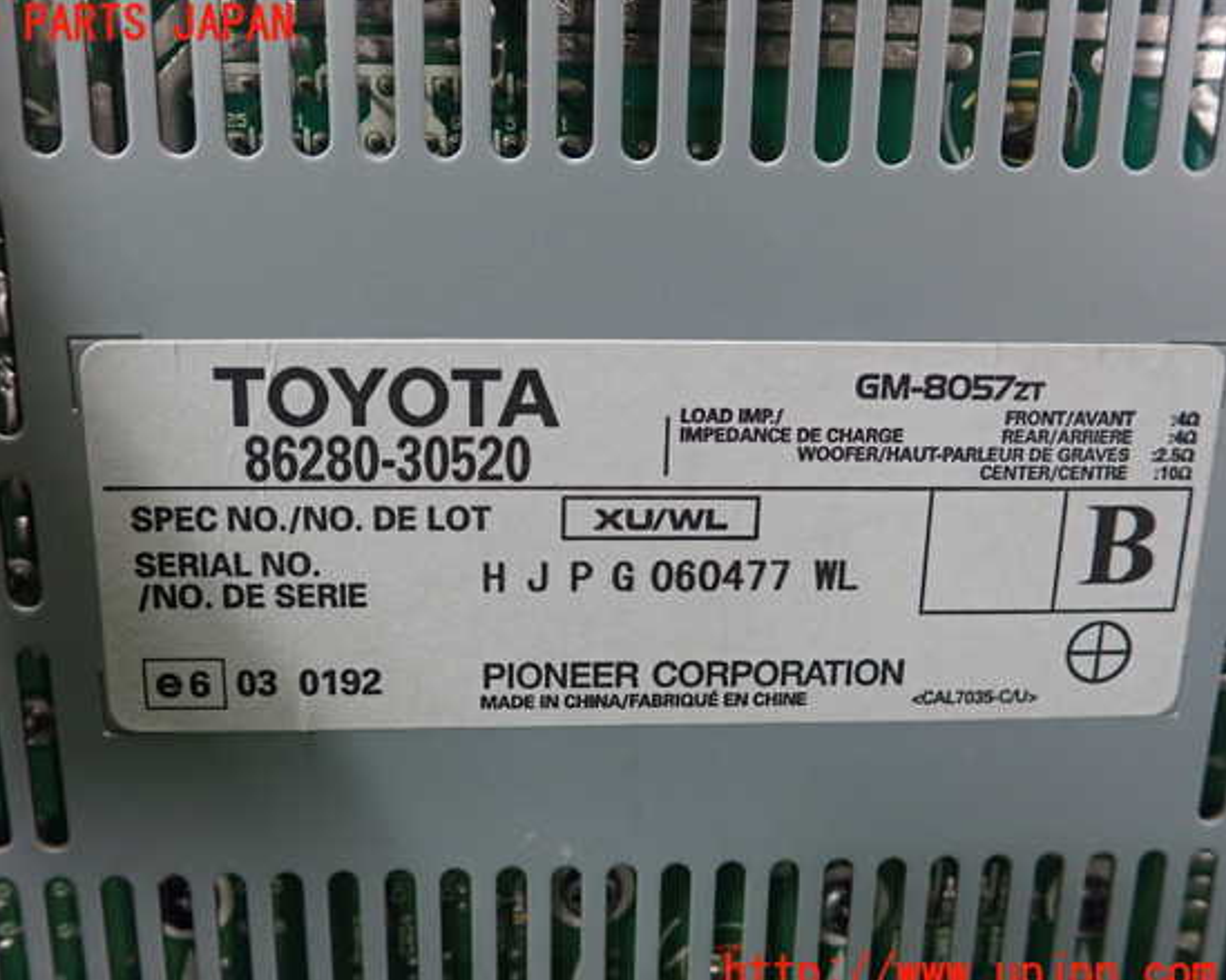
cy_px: 500
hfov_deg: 55.6
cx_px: 558
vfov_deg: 45.8
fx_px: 1161
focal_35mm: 32
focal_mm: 5.5
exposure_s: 1/125
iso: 250
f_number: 2.3
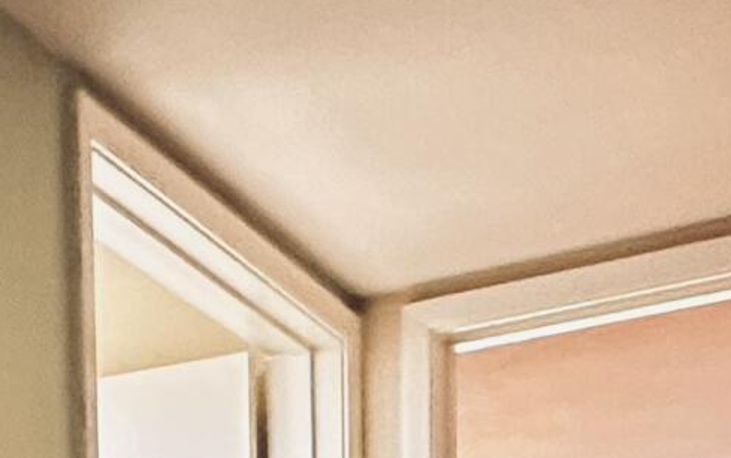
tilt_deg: -4.9
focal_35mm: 91
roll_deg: +1.3
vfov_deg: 11.7
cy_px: 1111
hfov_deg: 21.9
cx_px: -9
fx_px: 1814
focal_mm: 2.22
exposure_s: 1/60
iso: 800
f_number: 2.2
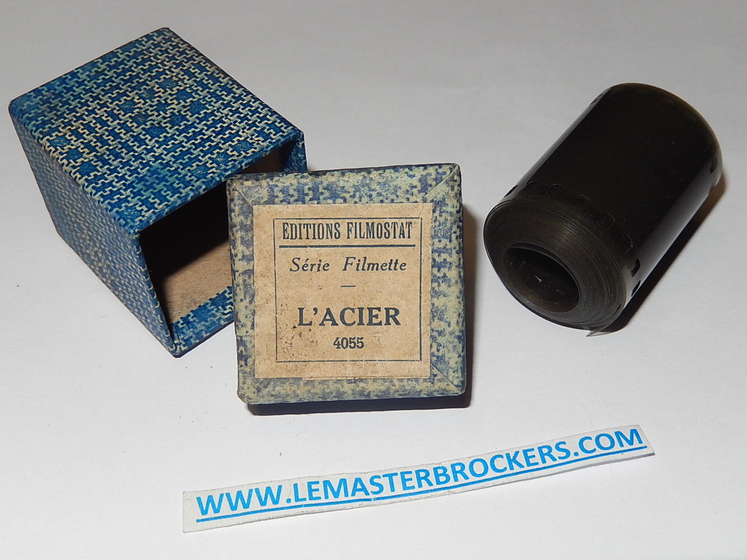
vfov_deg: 32.2
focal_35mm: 45
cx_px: 374
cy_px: 280
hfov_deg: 42.1
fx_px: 971
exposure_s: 1/30
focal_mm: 8.1
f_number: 8.6
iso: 200
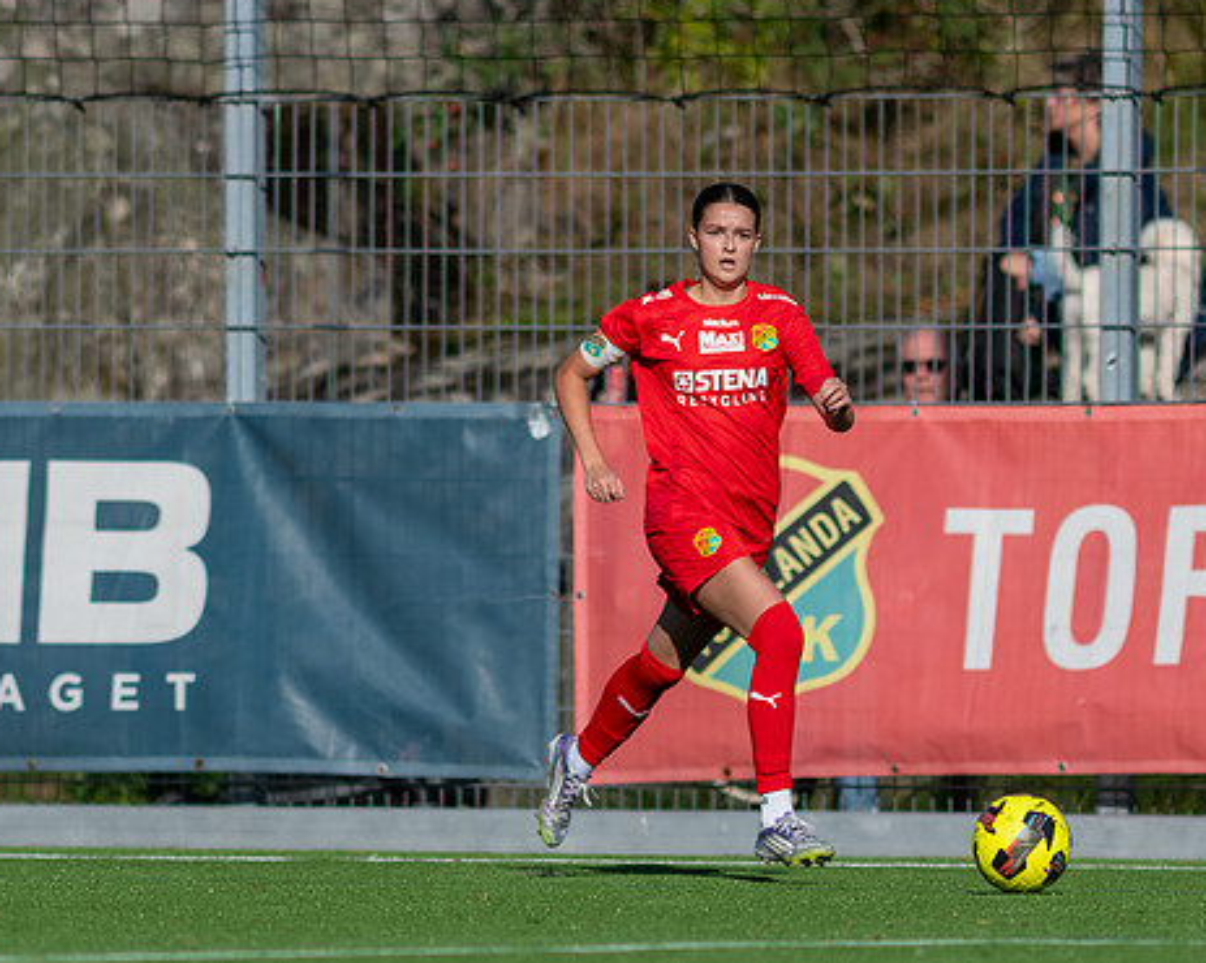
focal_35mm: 735
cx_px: 675
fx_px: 26223
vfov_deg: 2.1
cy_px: 465
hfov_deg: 2.6
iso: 100
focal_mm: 300
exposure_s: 1/2000
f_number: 3.2
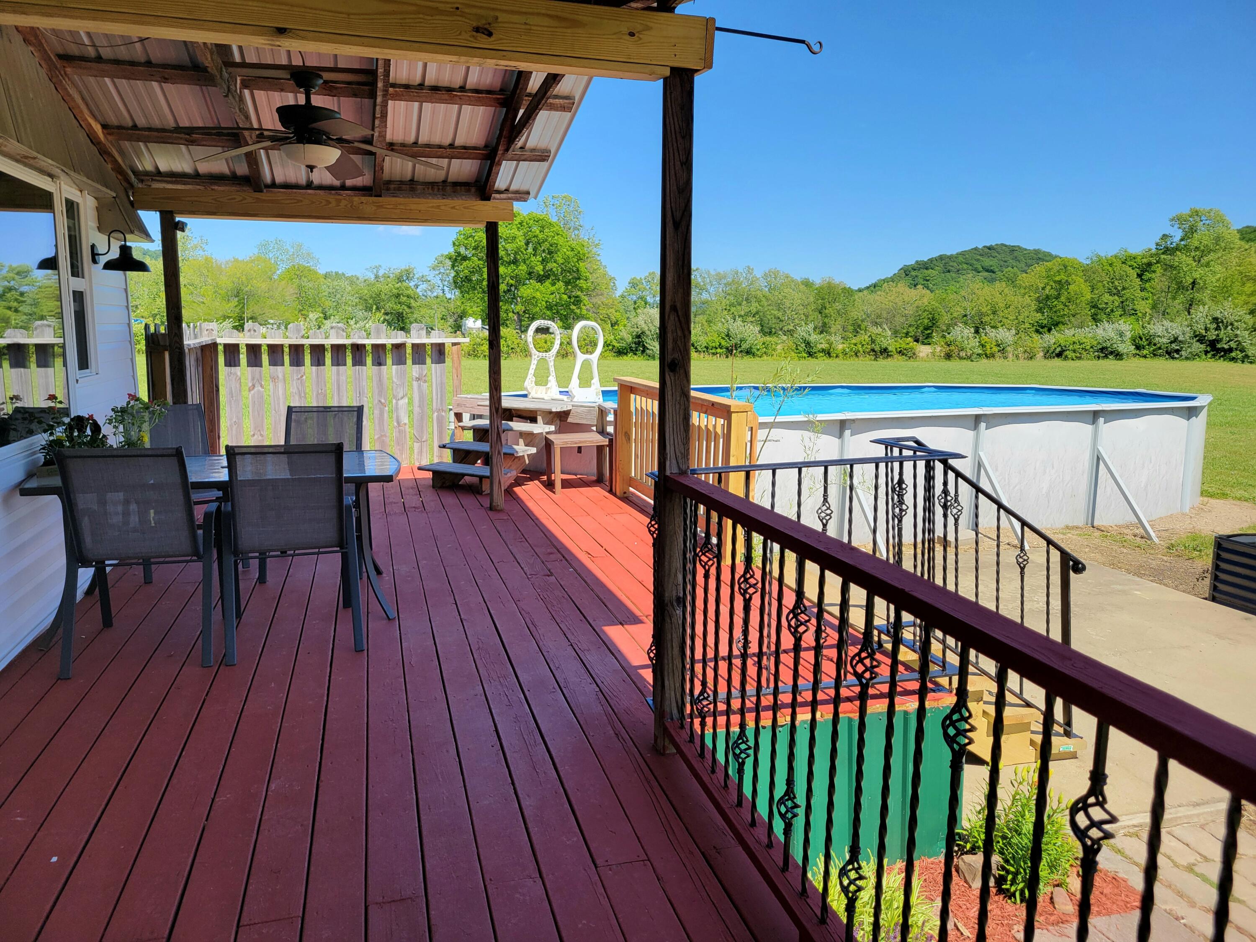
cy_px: 471
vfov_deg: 53.1
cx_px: 628
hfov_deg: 67.3
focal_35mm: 26
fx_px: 943
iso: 40
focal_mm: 5.4
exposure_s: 1/1429
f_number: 1.8
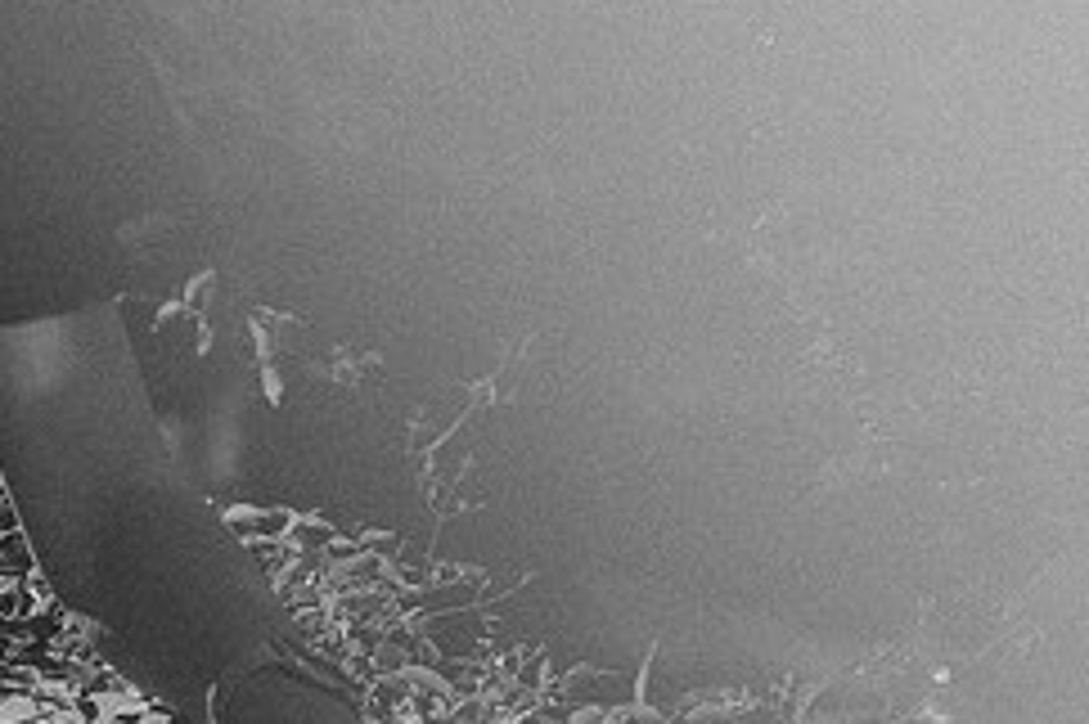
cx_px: 432
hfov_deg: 9.6
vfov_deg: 6.3
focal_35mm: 215
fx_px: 6499
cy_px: -100
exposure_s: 1/8000
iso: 400
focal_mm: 85
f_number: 5
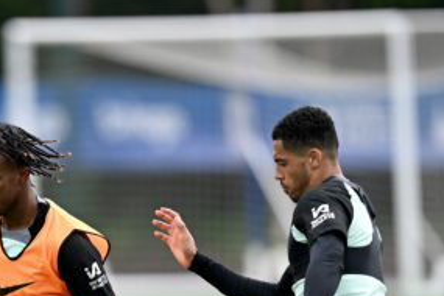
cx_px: 84
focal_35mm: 1053
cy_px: 355
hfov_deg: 2.0
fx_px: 12986
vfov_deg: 1.3
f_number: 2.8
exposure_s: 1/3200
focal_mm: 400
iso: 400
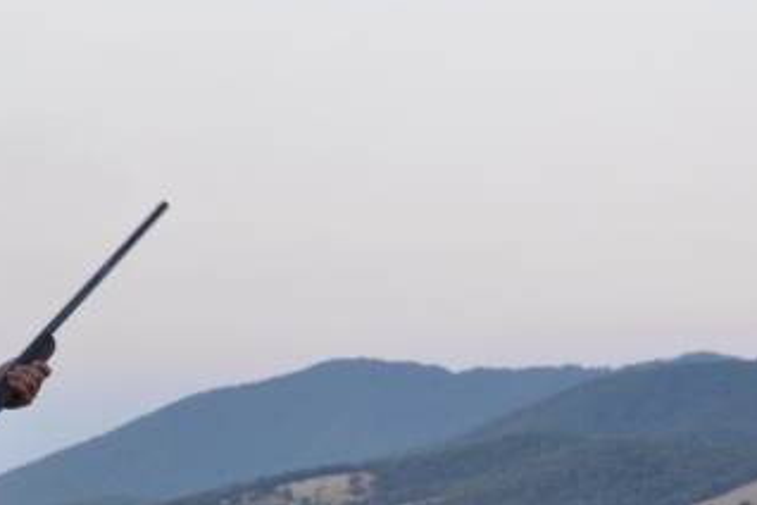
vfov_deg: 9.4
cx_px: 307
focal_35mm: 146
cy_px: 425
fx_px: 3070
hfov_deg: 14.1
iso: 400
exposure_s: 1/100
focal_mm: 50
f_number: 5
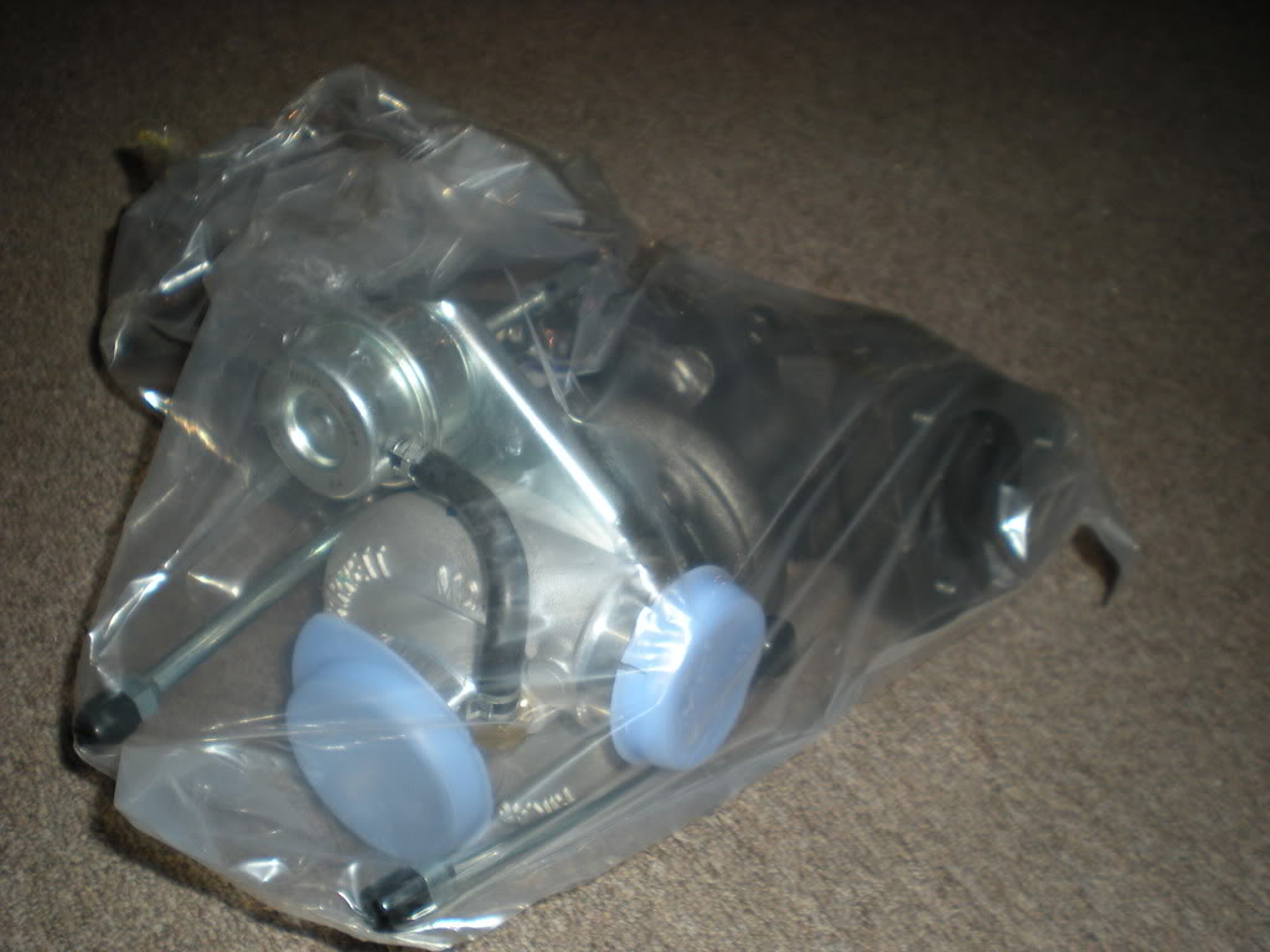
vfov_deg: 37.7
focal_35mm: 38
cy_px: 476
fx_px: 1394
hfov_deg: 49.0
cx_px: 635
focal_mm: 6.3
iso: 64
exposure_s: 1/60
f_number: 3.1
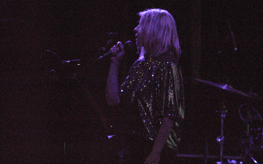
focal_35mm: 295
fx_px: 2111
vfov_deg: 4.5
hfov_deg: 7.1
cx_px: 137
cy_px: 82
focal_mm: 185
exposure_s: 1/80
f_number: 5.6
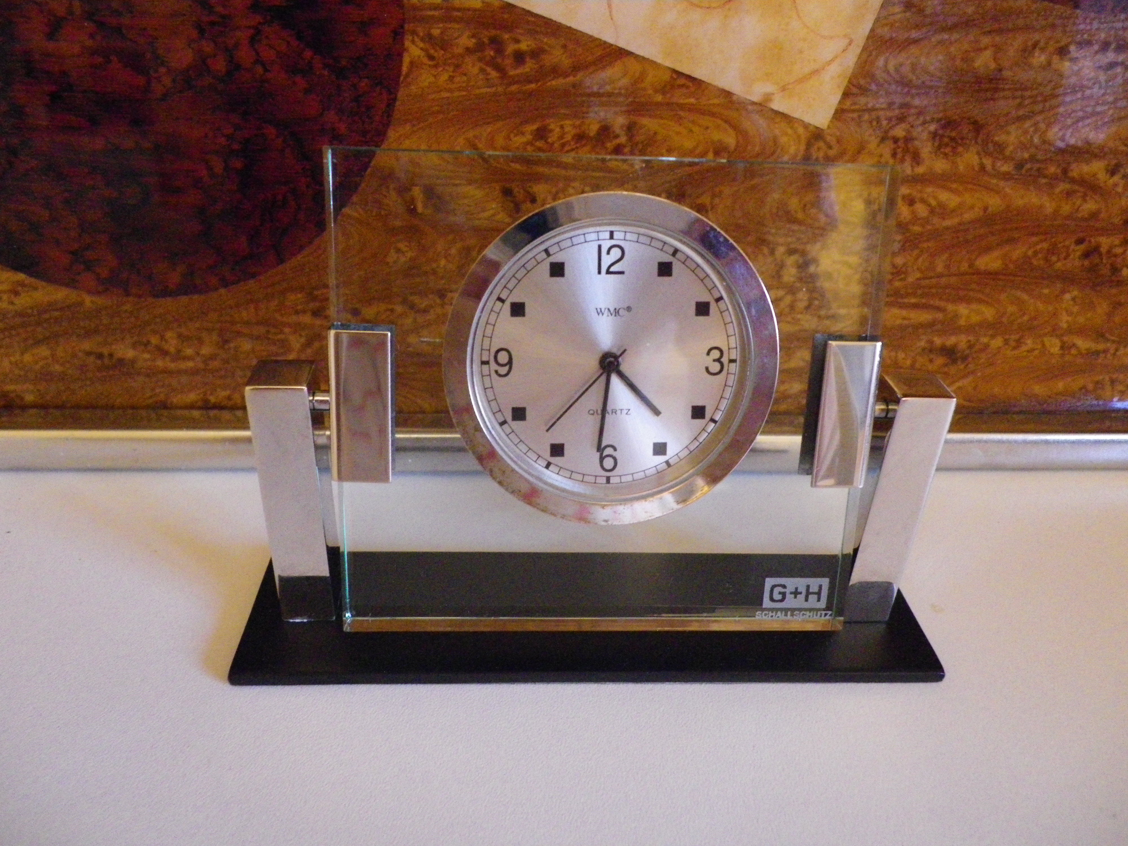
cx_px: 564
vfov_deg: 49.7
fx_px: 912
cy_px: 423
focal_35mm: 28
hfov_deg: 63.4
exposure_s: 1/40
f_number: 2.6
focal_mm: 4.9
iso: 800
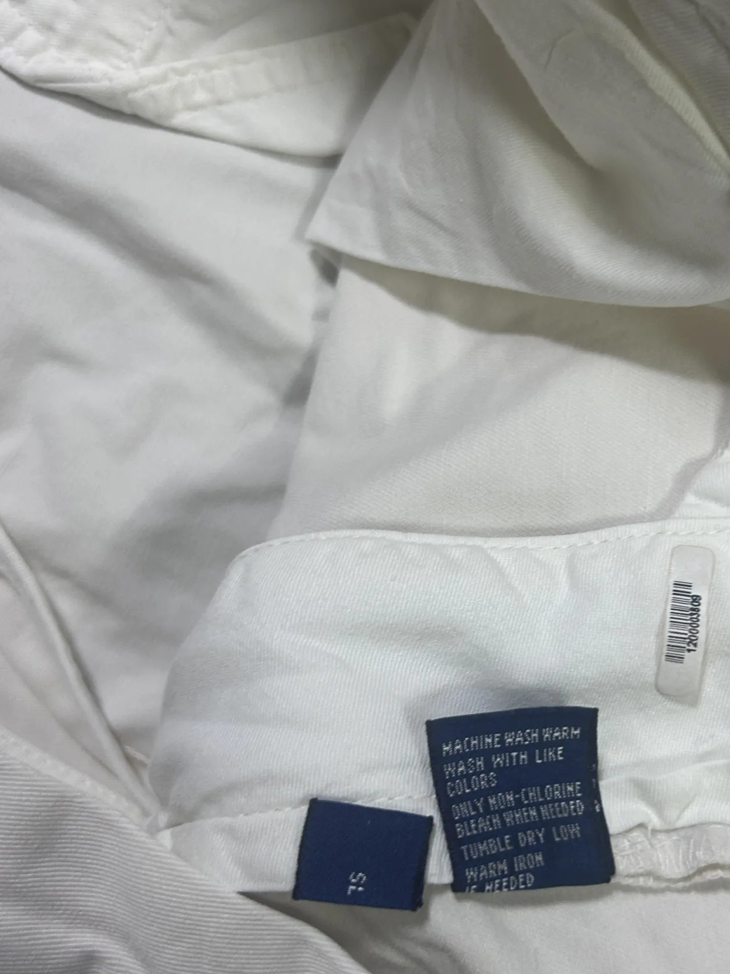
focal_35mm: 40
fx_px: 1125
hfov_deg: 35.3
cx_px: 532
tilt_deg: -80.0
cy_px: 551
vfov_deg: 46.7
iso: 80
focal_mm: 5.7
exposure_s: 1/50
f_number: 1.5
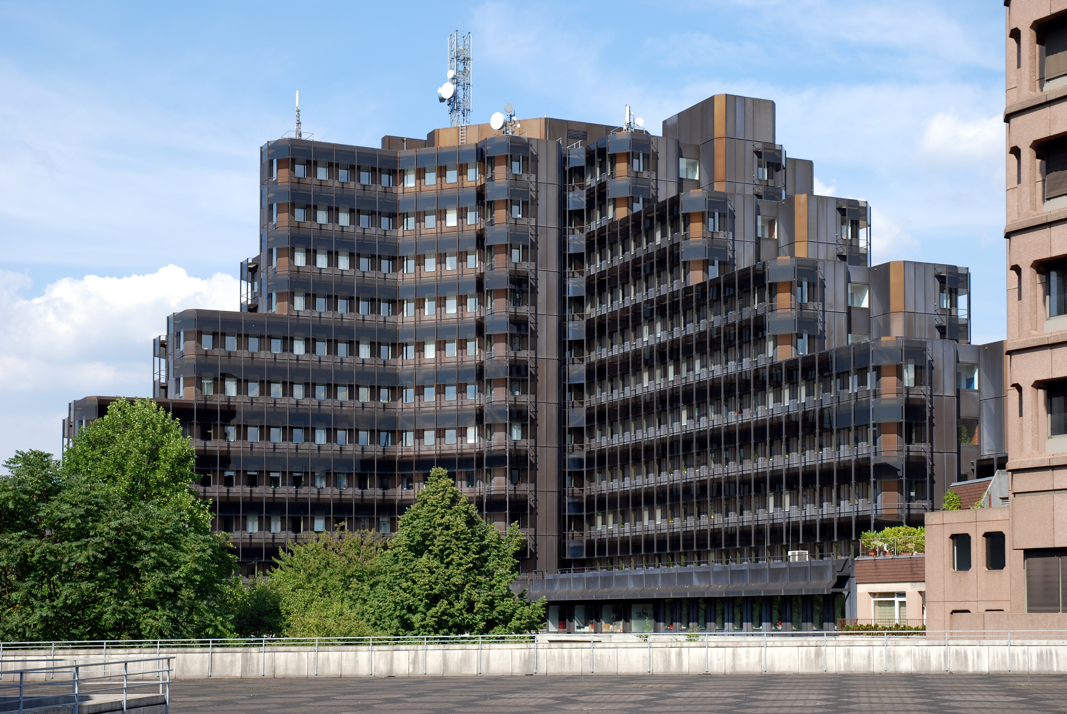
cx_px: 534
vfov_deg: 23.8
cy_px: 357
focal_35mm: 57
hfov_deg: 35.0
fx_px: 1691
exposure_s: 1/200
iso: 100
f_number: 7.1
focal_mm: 38
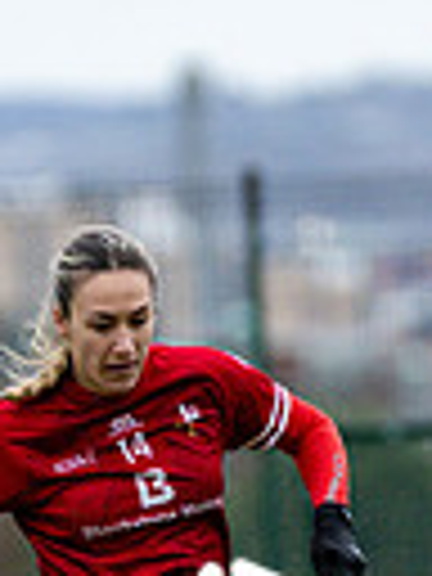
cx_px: 216
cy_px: 749
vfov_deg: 1.9
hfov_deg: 1.4
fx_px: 17388
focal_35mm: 1045
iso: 2000
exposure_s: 1/640
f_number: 2.8
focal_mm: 240
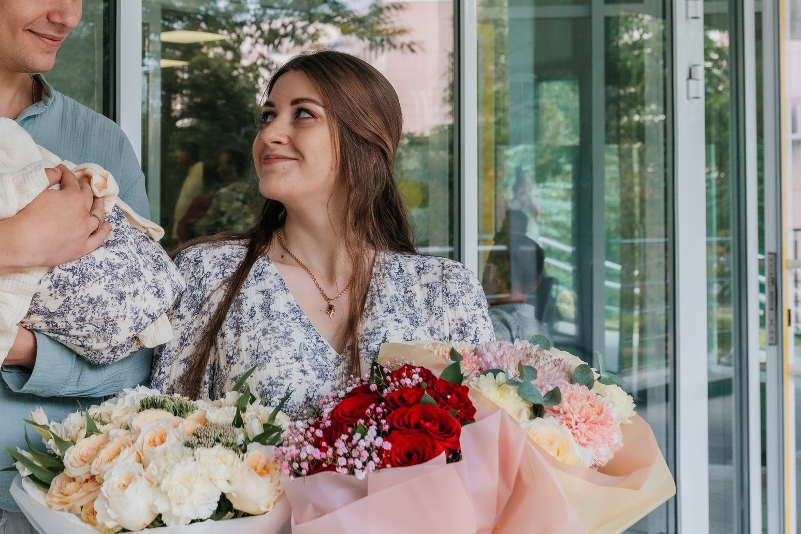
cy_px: 149
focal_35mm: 59
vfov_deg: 22.8
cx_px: 182
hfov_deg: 33.1
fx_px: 1313
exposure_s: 1/160
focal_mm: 35
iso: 400
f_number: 5.6
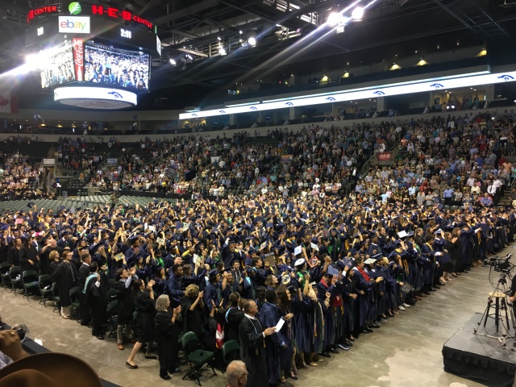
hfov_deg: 61.7
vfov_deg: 48.2
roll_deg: +0.8
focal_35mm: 29
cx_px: 258
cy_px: 194
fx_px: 432
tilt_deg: -3.7
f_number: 2.2
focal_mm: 4.15
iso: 64
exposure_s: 1/30
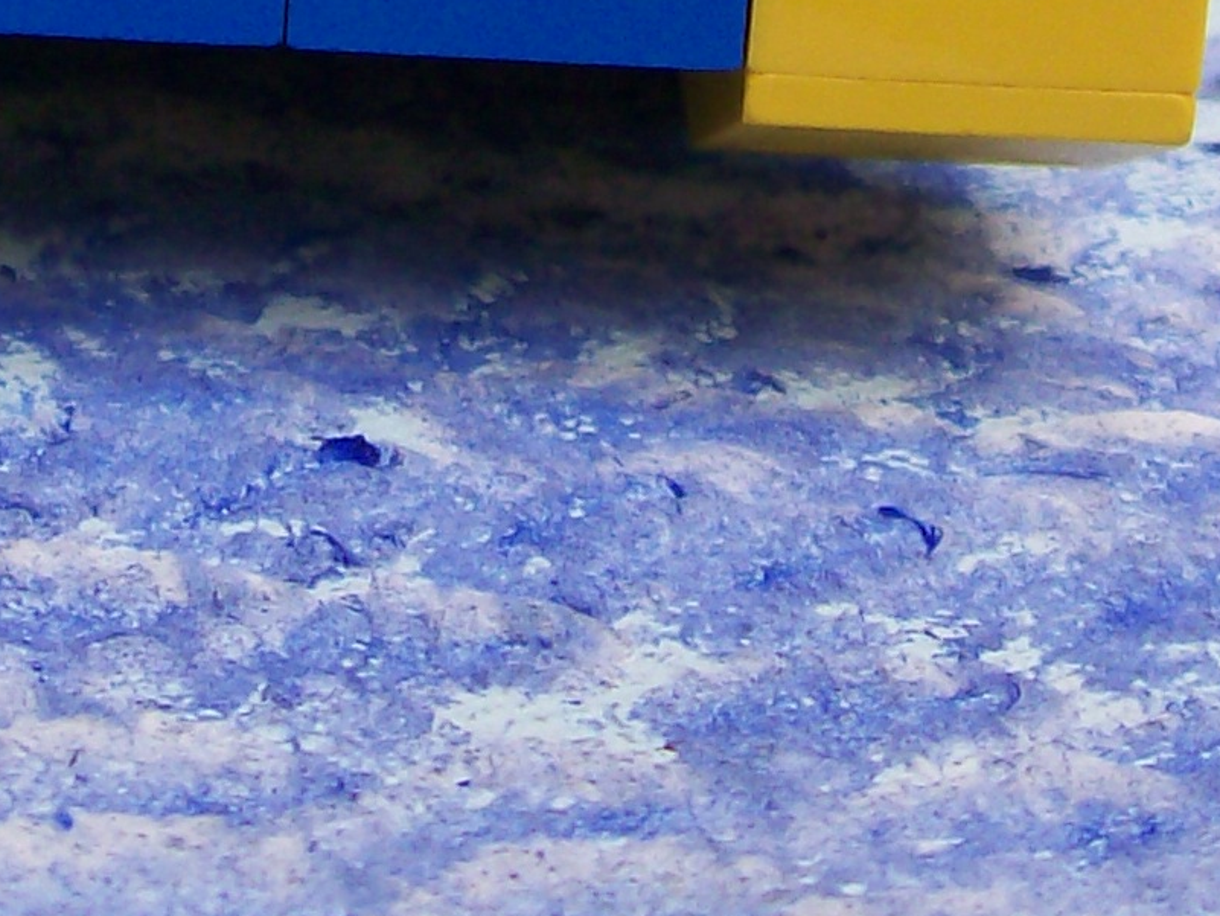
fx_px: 4864
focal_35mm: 138
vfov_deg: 10.3
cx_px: 309
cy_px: -610
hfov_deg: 14.2
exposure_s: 1/408
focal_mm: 6
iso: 80
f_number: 2.7
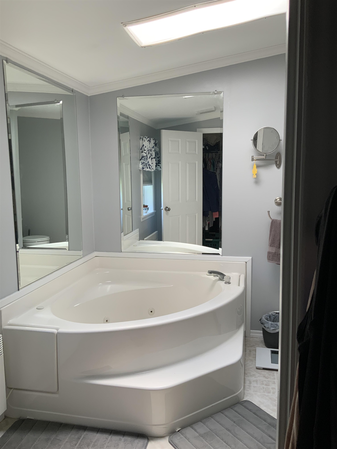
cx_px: 168
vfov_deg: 61.7
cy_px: 224
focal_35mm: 29
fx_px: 376
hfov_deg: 48.2
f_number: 1.8
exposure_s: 1/122
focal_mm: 3
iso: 40
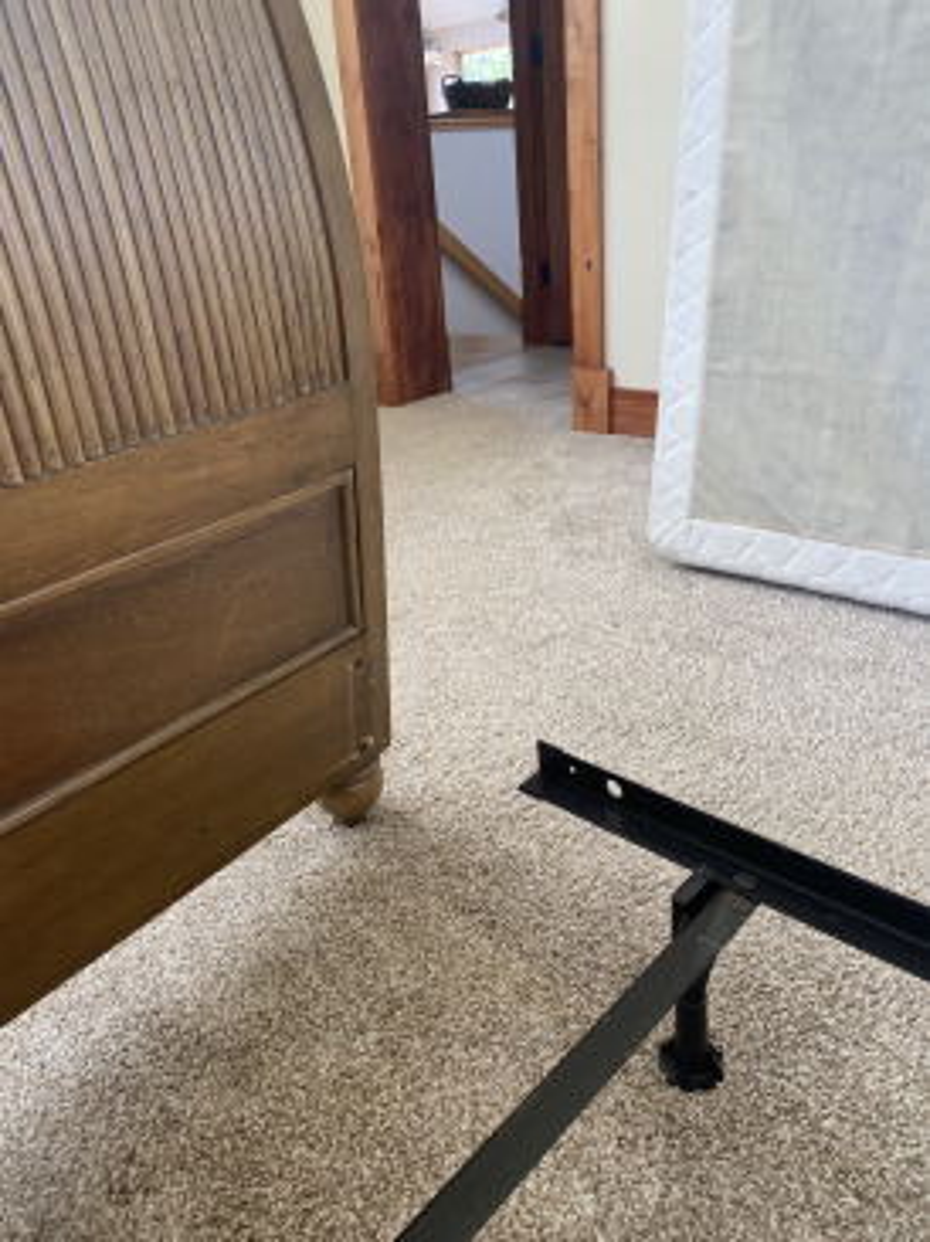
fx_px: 932
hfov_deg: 53.0
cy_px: 621
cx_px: 465
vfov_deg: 67.3
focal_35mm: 26
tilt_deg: -24.8
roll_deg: +5.3
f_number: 1.8
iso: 64
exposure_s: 1/121
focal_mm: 4.25
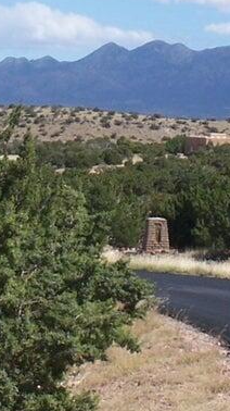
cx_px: -33
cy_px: 176
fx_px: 2097
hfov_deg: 6.2
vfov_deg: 11.2
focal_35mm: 193
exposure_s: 1/640
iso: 64
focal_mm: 8
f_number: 4
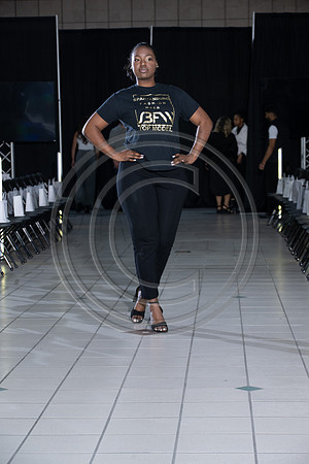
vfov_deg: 20.8
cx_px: 154
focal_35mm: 98
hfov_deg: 14.0
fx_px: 1262
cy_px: 232
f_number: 6.3
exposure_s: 1/160
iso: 1000
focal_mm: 98
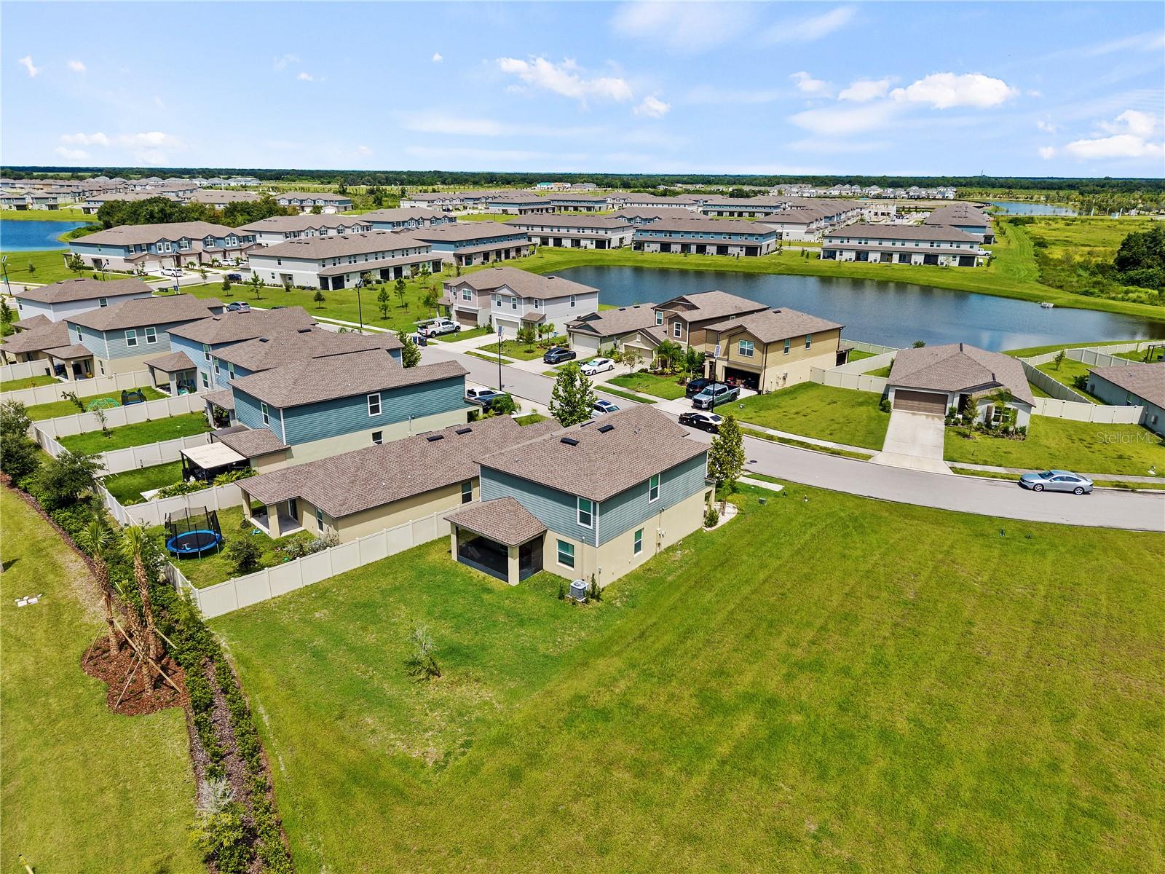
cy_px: 437
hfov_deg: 71.6
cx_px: 582
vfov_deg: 56.8
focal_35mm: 24
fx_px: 808
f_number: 1.8
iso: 110
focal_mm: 8.67
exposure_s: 1/3200
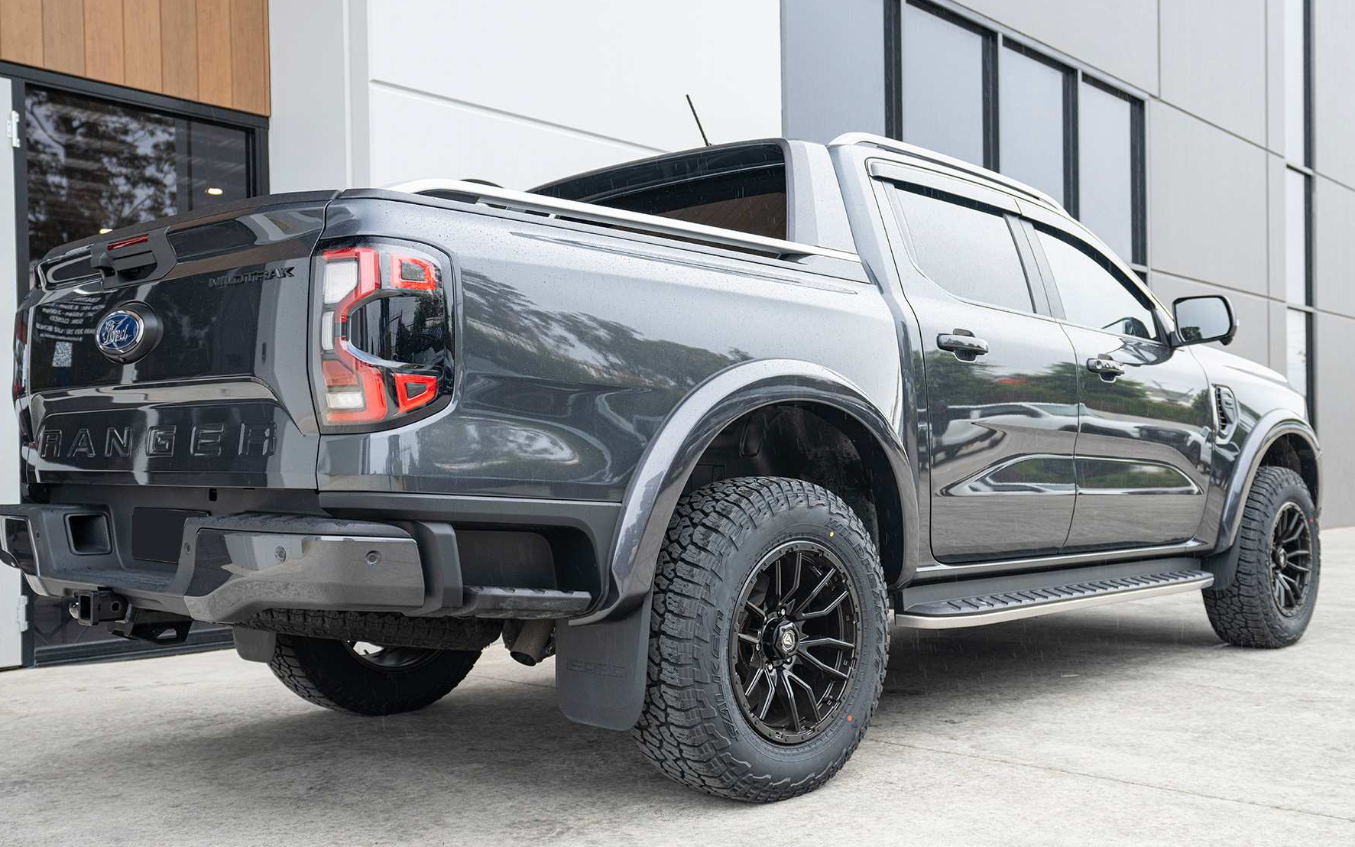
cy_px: 455
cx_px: 680
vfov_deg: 41.8
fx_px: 1108
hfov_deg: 62.9
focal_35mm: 30
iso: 320
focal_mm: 29
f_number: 4
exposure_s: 1/160
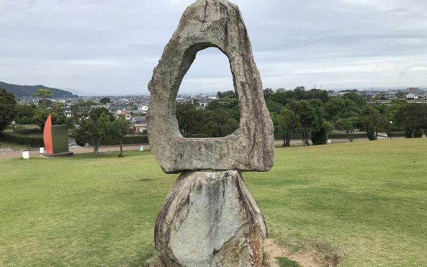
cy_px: 137
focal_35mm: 30
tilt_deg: -7.0
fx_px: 349
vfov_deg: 41.8
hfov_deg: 62.9
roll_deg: +1.7
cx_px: 214
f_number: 1.8
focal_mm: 3.99
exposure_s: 1/958
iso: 20
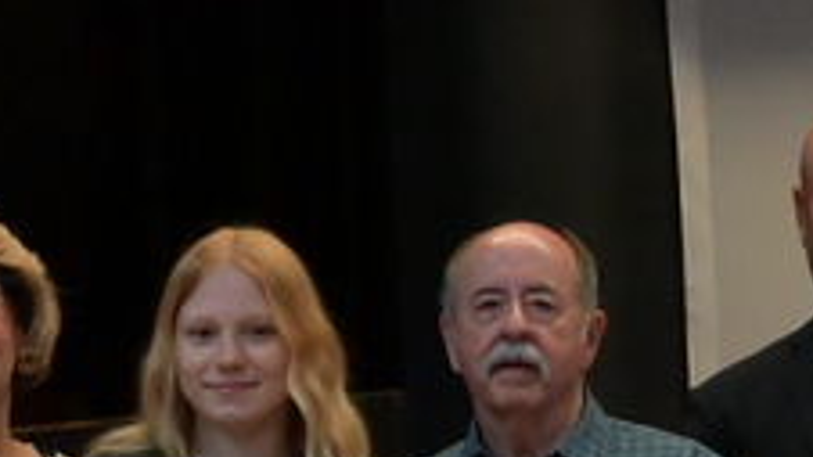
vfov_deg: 6.1
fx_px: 4203
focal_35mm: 195
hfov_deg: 11.0
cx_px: 320
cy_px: 730
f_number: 7.1
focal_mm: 41
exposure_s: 1/200
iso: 6400
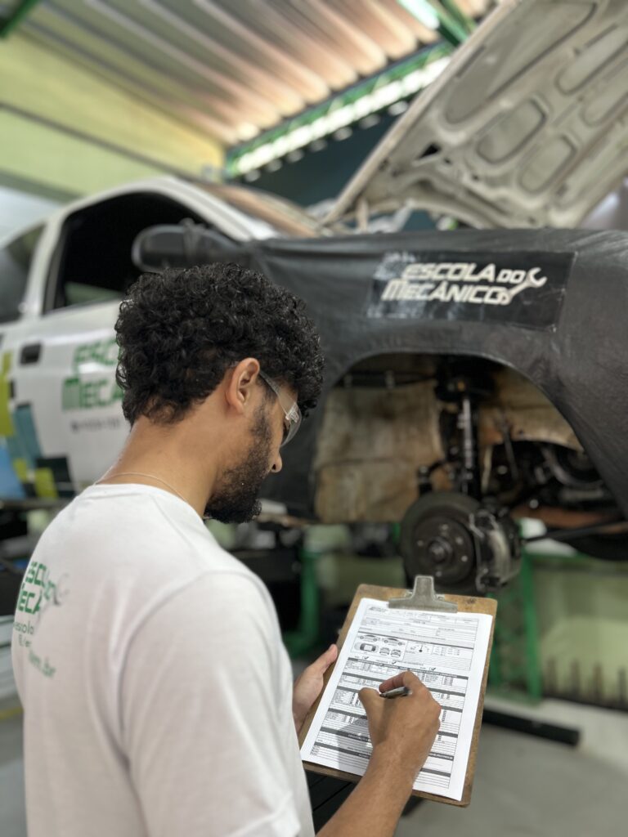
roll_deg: +3.8
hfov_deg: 53.1
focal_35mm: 26
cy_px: 418
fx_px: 629
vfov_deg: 67.3
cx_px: 314
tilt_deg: +2.3
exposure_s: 1/60
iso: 125
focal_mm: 5.7
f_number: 1.5
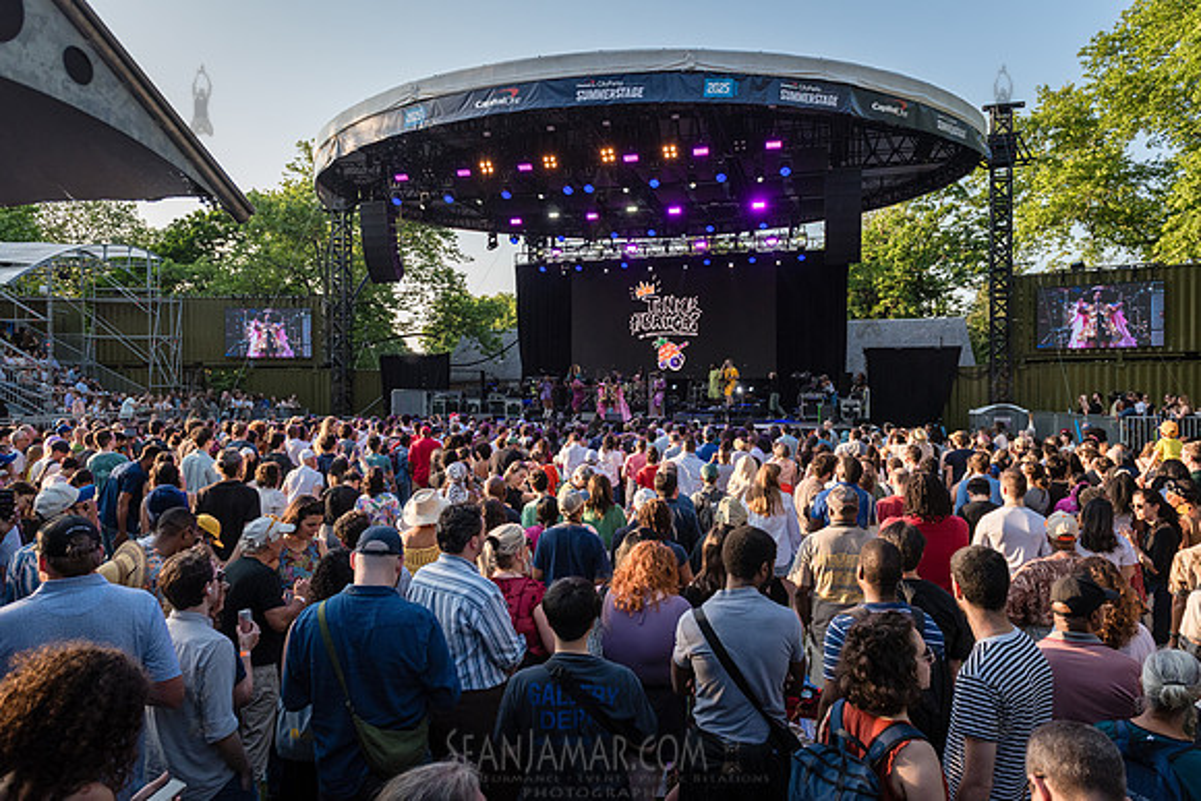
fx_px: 820
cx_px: 600
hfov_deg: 72.4
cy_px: 400
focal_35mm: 25
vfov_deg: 52.1
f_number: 4
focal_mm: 24
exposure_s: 1/1250
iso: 800
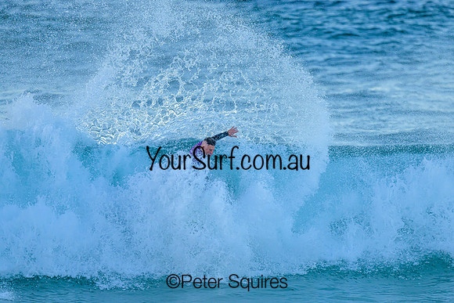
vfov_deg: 1.7
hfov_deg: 2.5
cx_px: 235
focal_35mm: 830
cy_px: 153
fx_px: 10469
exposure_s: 1/1250
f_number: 6.3
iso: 1400
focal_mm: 800
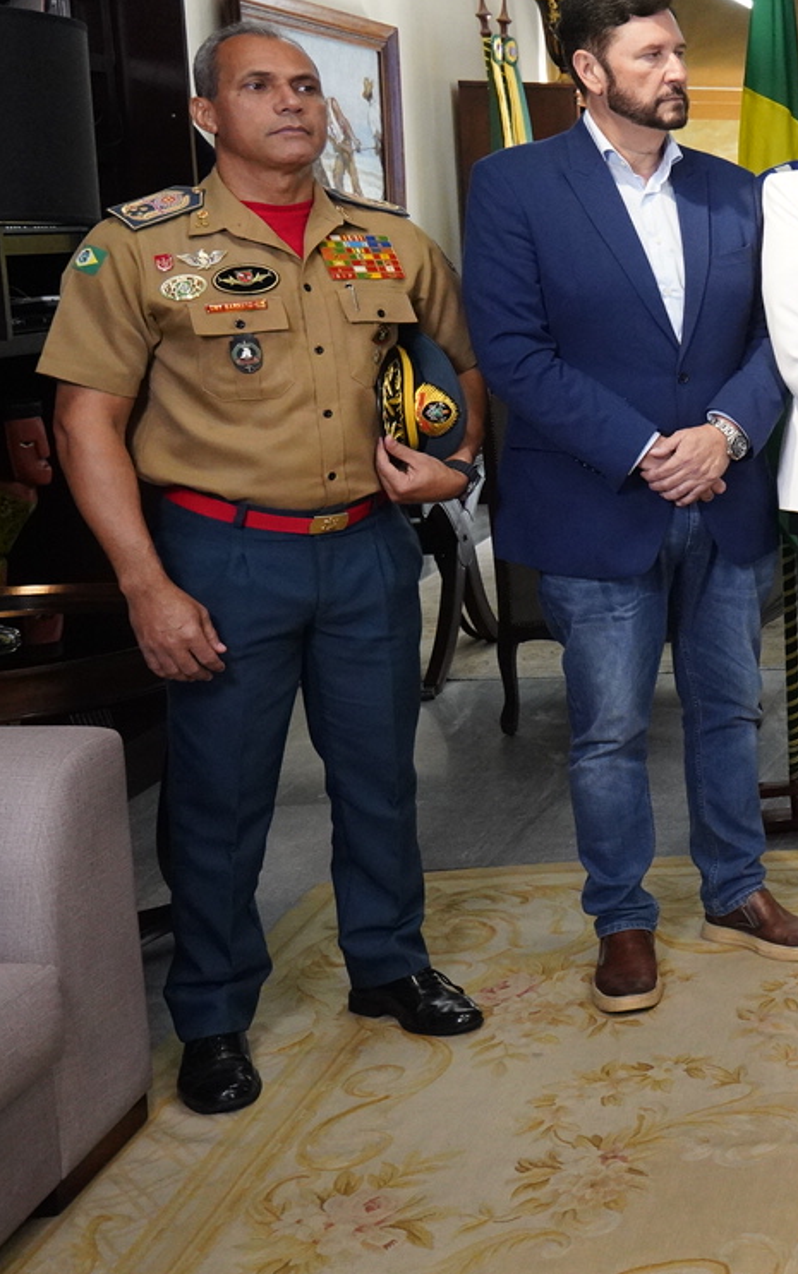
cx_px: 1380
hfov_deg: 19.7
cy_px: 456
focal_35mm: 51
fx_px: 1773
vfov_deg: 39.2
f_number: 5.6
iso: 5000
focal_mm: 23
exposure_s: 1/160
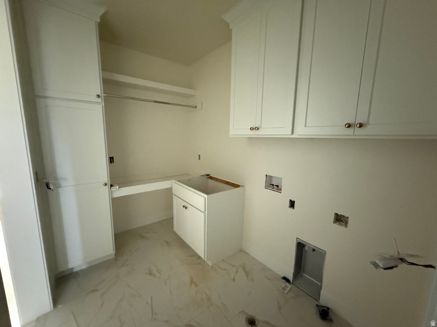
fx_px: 177
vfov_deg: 85.7
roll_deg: -0.4
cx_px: 218
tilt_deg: -8.1
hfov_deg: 102.1
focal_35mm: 14
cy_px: 164
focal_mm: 2.22
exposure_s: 1/60
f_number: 2.2
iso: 1250
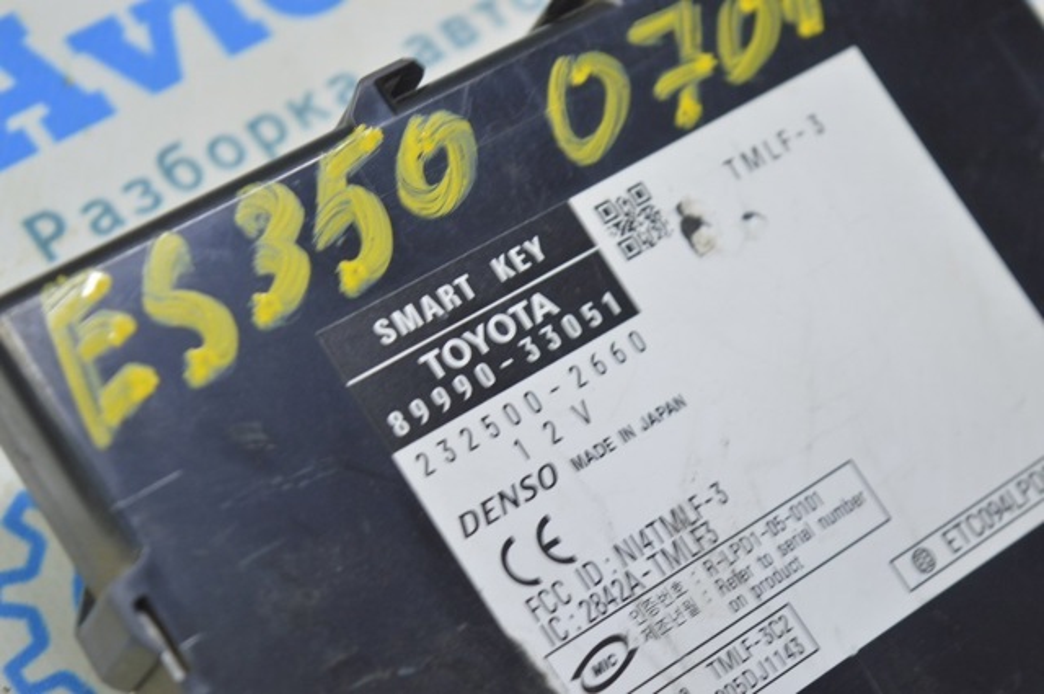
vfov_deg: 16.5
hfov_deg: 24.6
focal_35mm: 82
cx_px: 522
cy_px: 347
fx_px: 2389
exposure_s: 1/20
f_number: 5.6
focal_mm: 55
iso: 400
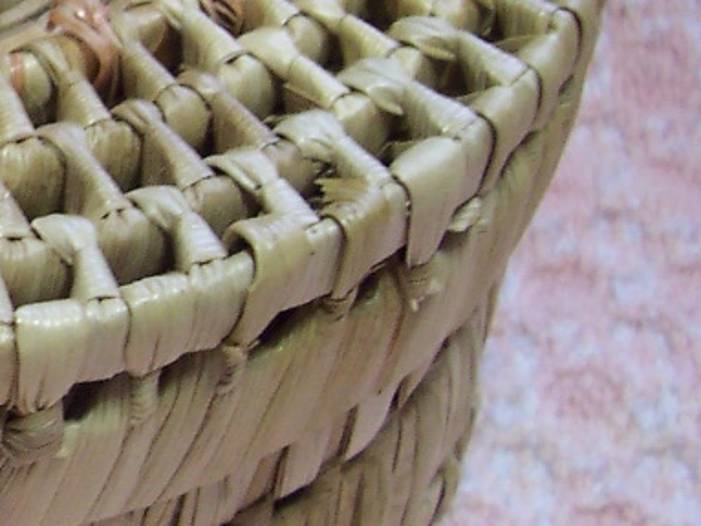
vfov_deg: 12.7
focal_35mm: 116
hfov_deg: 15.7
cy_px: 121
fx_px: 2348
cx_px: -318
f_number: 2.8
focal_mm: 5.6
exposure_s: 1/30
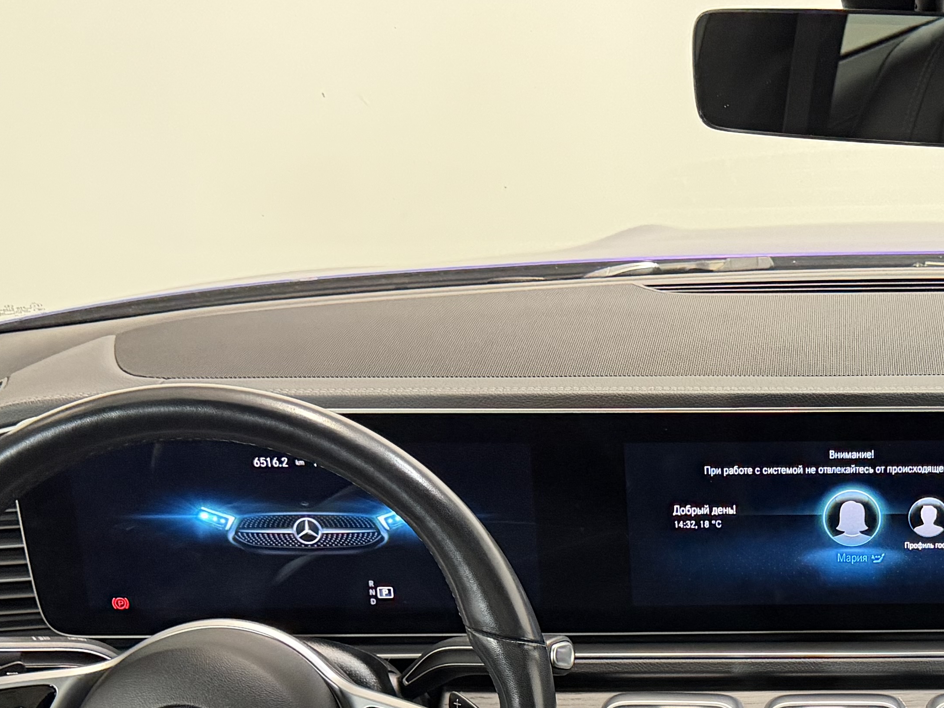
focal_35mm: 63
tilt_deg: -24.9
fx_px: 1718
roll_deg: +1.2
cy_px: 669
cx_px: 838
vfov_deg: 22.6
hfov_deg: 29.5
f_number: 1.78
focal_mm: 6.76
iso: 400
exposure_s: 1/50
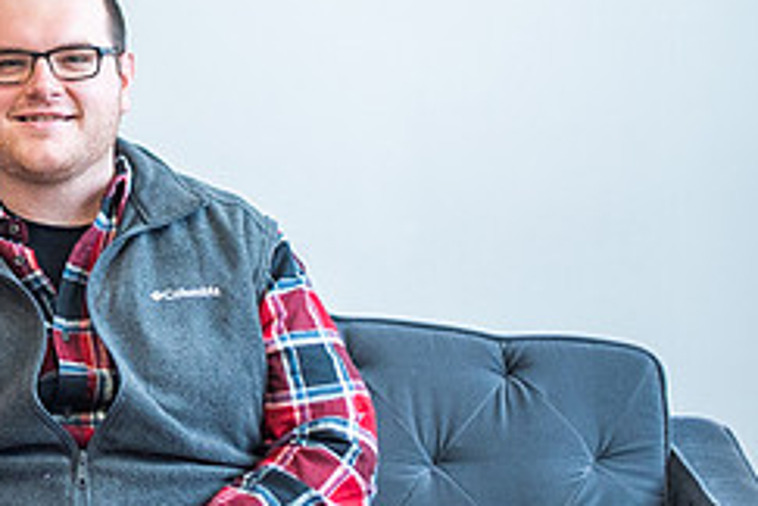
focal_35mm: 131
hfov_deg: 15.1
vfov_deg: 10.4
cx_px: -147
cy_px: 73
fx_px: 2758
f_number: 2
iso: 800
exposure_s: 1/250
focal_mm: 50
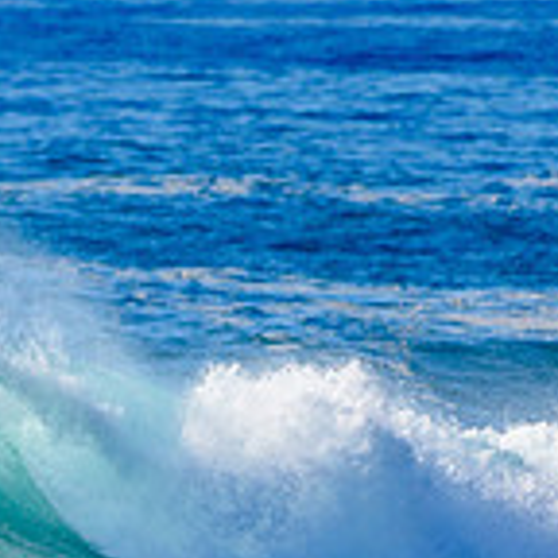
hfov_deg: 0.8
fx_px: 38371
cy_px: 519
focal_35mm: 2104
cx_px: -207
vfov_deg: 0.8
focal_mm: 500
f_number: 5.6
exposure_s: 1/2000
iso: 220
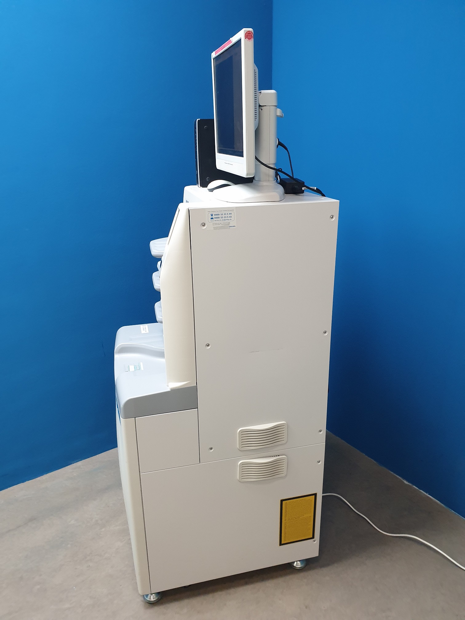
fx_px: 466
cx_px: 232
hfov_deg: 53.1
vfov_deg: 67.3
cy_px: 310
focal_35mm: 26
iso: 320
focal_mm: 4.3
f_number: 2.4
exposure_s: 1/50
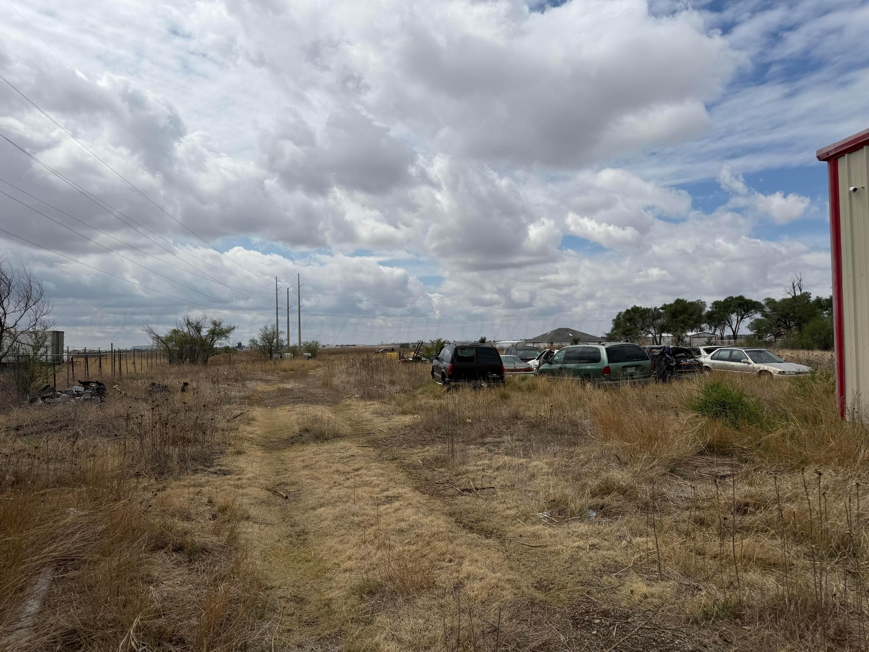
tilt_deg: +2.1
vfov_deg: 56.8
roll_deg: +1.5
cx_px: 434
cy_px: 326
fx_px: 602
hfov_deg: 71.6
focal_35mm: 24
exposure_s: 1/14286
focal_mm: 6.76
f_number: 1.78
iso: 80
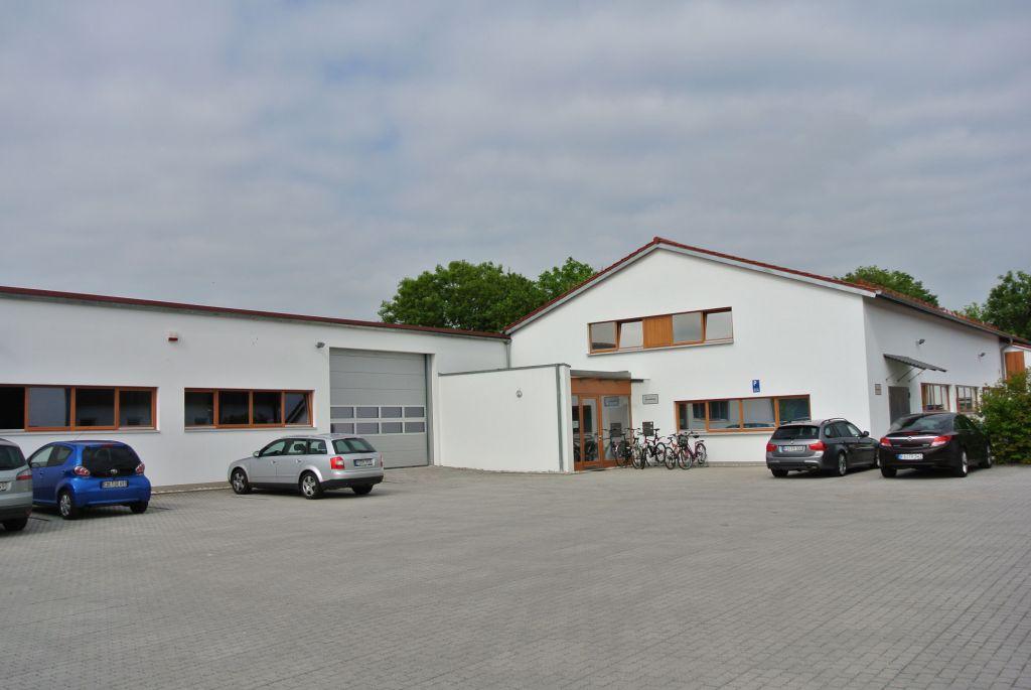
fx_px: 889
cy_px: 345
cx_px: 516
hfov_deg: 60.2
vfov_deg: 42.4
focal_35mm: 31
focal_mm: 11.8
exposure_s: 1/1000
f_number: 5
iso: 100
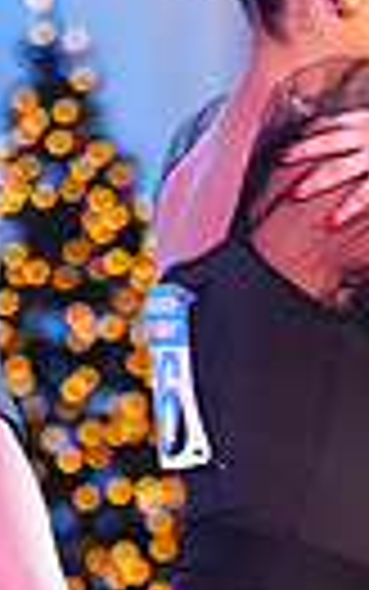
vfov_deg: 5.5
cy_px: 874
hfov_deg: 3.5
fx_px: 6075
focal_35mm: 378
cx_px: 565
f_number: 2.8
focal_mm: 84
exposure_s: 1/200
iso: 2000
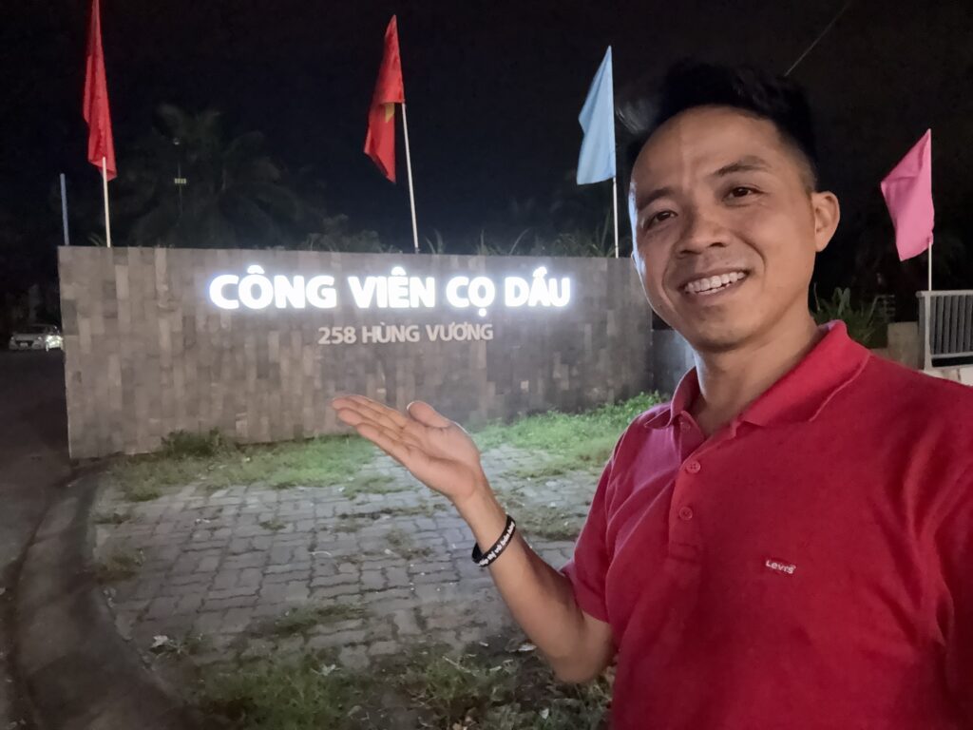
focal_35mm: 23
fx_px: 646
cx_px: 486
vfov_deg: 58.9
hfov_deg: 73.9
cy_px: 365
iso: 640
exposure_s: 1/17
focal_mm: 2.69
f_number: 1.9
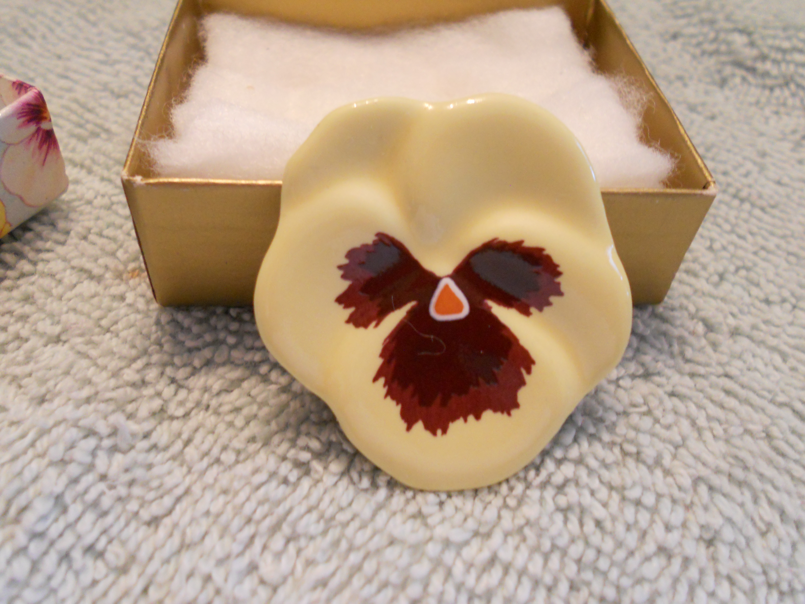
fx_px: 744
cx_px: 402
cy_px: 302
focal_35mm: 32
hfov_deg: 56.8
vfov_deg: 44.2
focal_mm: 5.8
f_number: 3.5
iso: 400
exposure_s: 1/25
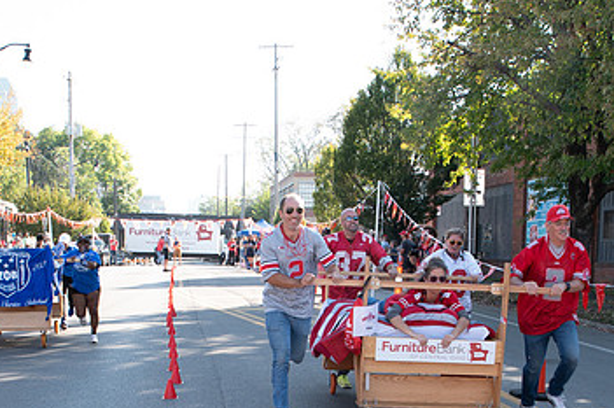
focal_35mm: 55
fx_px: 937
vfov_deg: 23.6
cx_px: 275
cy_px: 398
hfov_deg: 36.3
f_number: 7.1
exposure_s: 1/200
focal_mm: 24
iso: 500
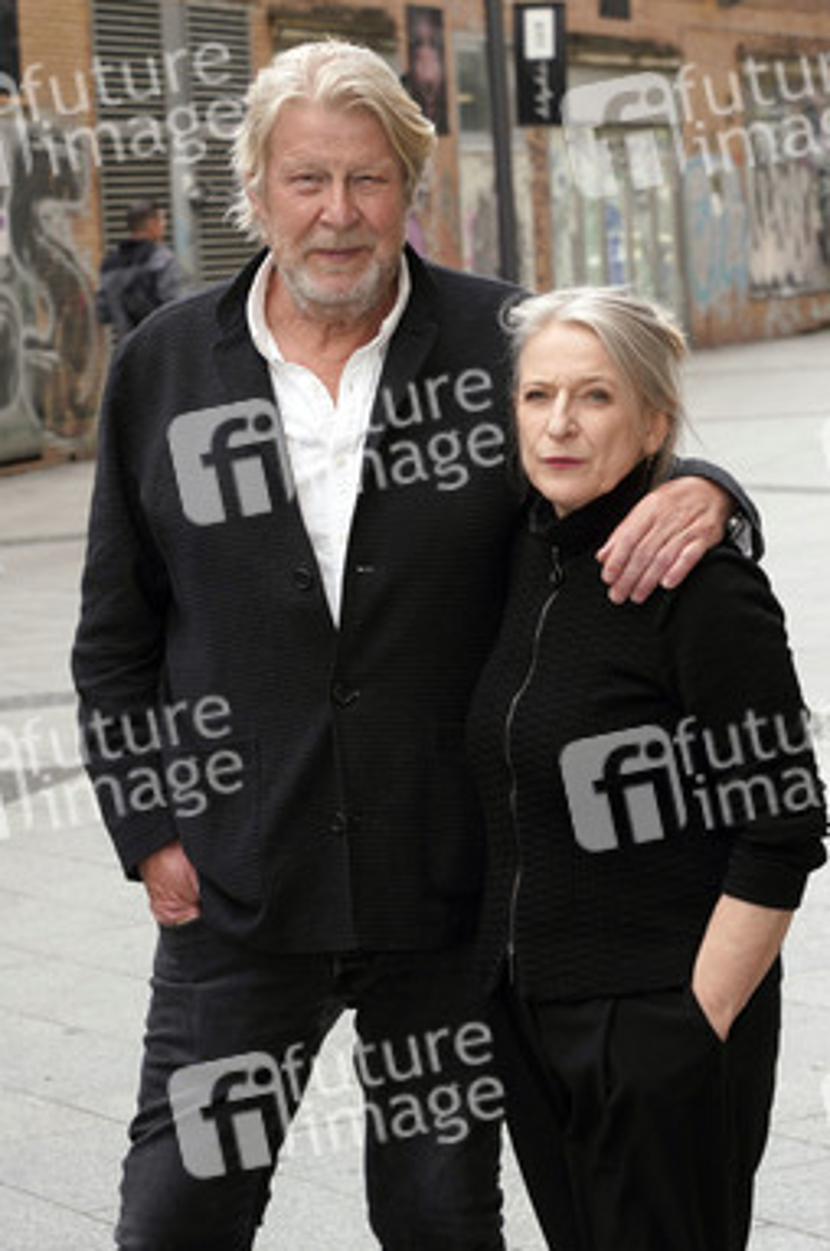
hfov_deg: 14.8
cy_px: 611
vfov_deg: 22.2
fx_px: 3193
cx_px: 431
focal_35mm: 92
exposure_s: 1/125
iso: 320
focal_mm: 88
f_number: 8
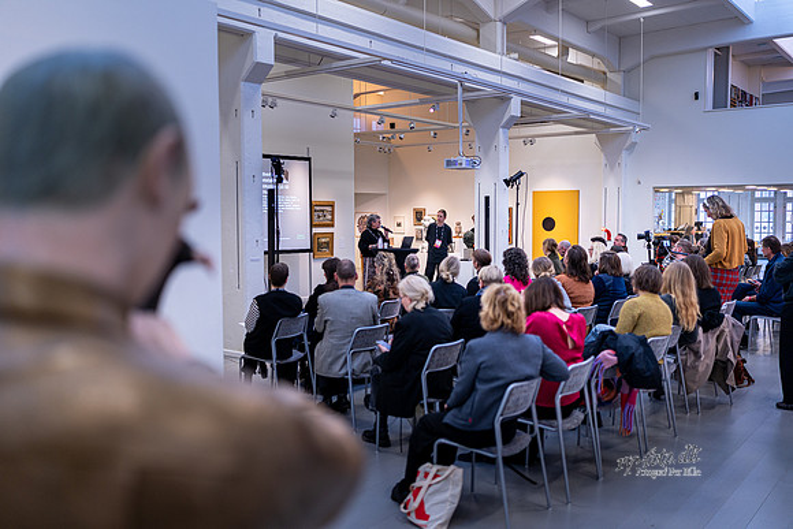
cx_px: 396
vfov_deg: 37.9
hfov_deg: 54.4
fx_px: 771
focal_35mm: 35
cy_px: 264
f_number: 1.4
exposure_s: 1/200
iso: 320
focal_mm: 35
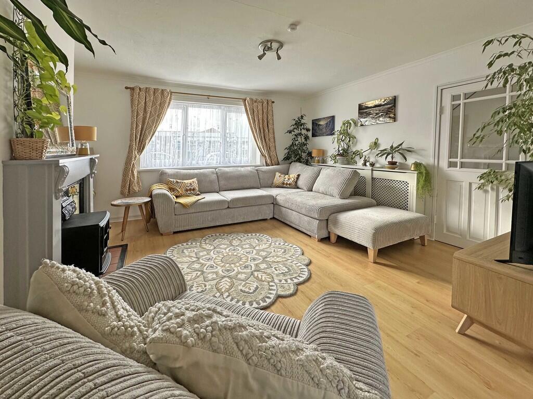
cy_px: 200
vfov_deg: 85.7
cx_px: 266
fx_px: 216
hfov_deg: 102.1
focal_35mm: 14
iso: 40
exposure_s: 1/99
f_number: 2.2
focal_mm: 2.22
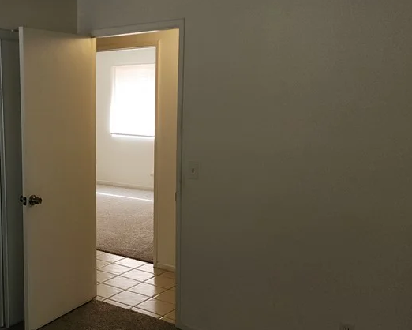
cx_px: 53
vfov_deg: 34.2
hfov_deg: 39.4
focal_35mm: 44
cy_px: 156
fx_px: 537
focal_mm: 6.4
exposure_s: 1/24
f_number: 1.8
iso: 125
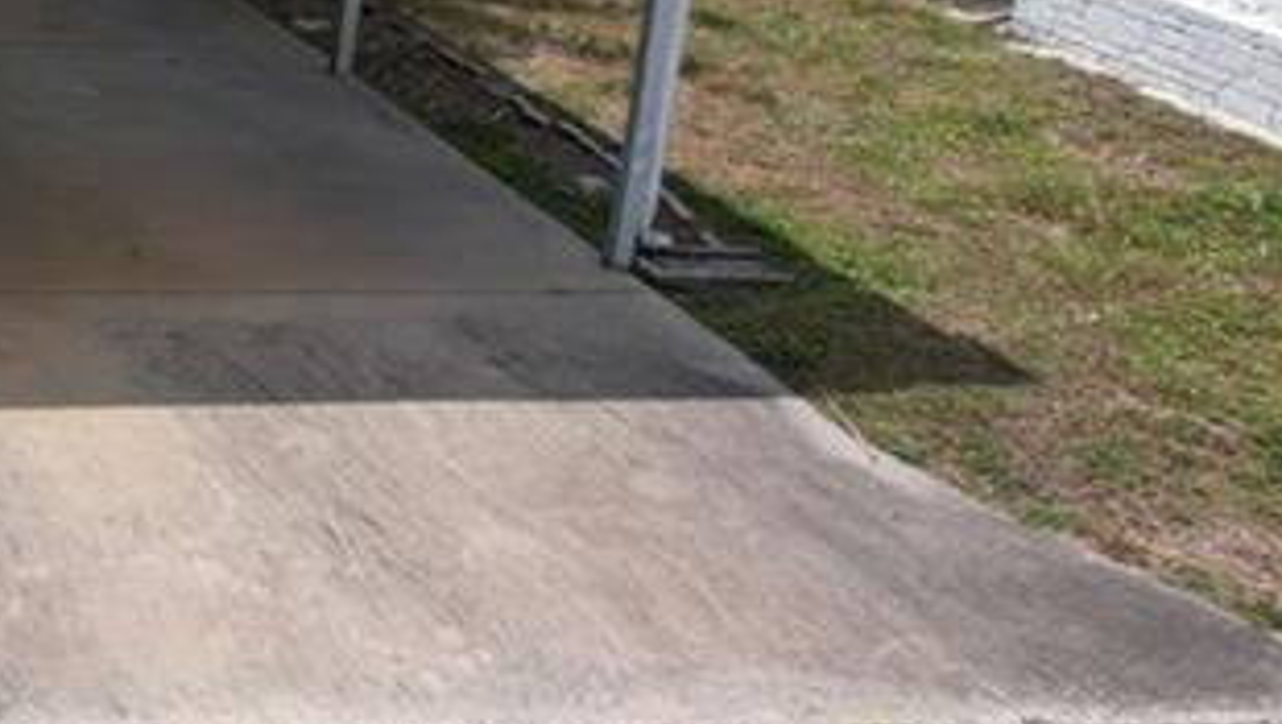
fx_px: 2586
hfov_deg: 21.5
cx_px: -827
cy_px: 112
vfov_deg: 15.8
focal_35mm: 76
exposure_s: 1/2500
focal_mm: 8.38
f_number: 2.8
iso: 100
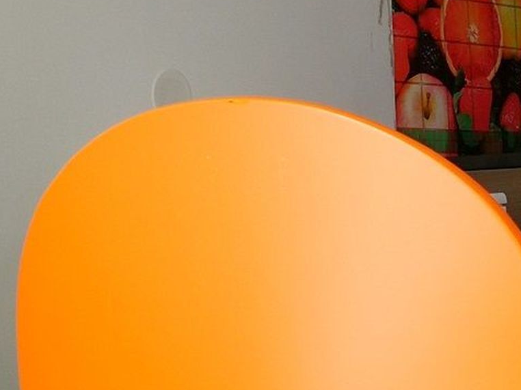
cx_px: 436
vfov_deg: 12.2
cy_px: 56
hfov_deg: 16.1
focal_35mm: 121
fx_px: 1821
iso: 80
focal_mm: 3.95
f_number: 2.2
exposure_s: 1/60
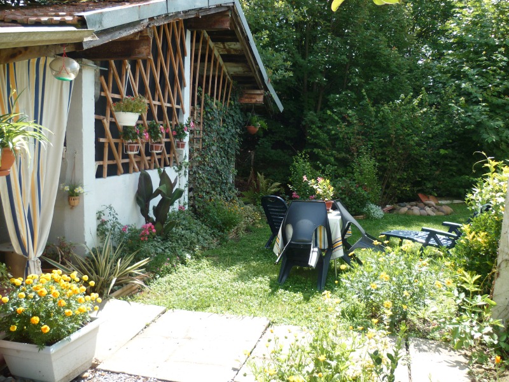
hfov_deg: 63.4
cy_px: 191
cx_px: 254
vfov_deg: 49.7
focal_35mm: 28
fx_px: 412
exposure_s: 1/250
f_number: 2.8
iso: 80
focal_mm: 5
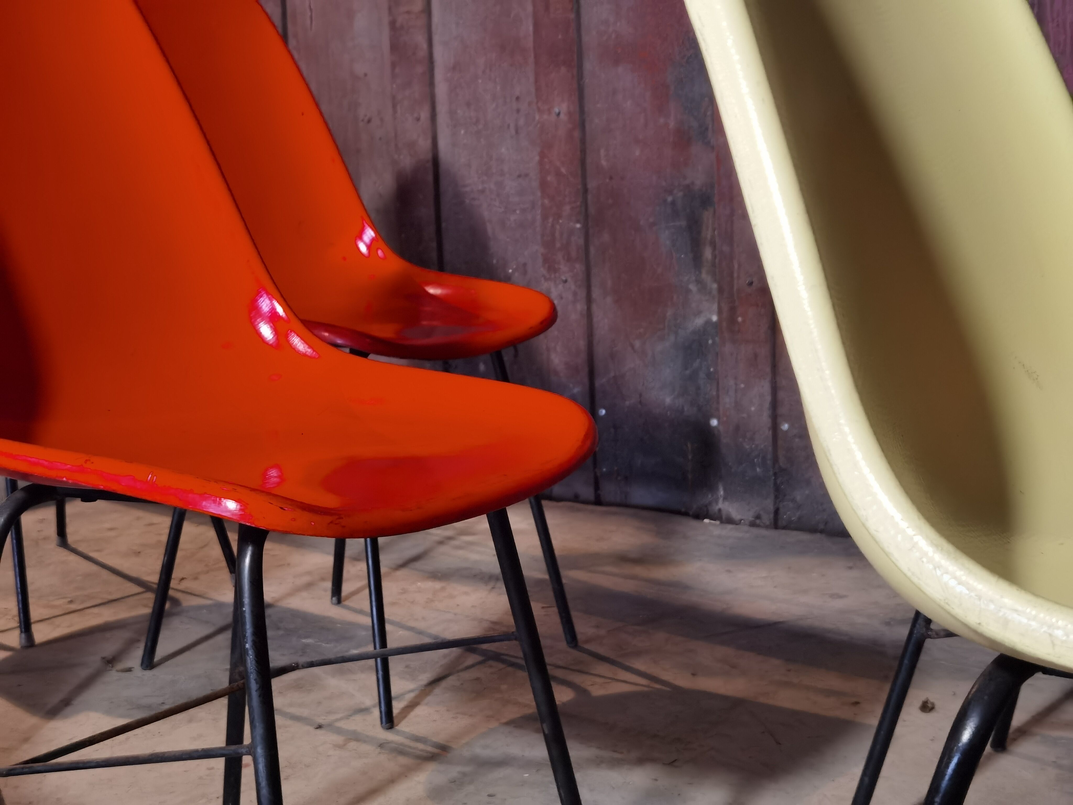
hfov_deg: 35.5
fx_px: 1674
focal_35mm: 54
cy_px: 402
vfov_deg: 27.0
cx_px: 536
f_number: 1.9
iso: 250
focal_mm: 6.71
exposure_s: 1/50
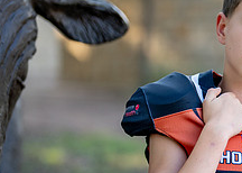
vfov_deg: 9.1
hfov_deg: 12.5
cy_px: 126
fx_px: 1078
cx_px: 277
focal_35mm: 157
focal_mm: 50
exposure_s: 1/1600
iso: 200
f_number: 1.2
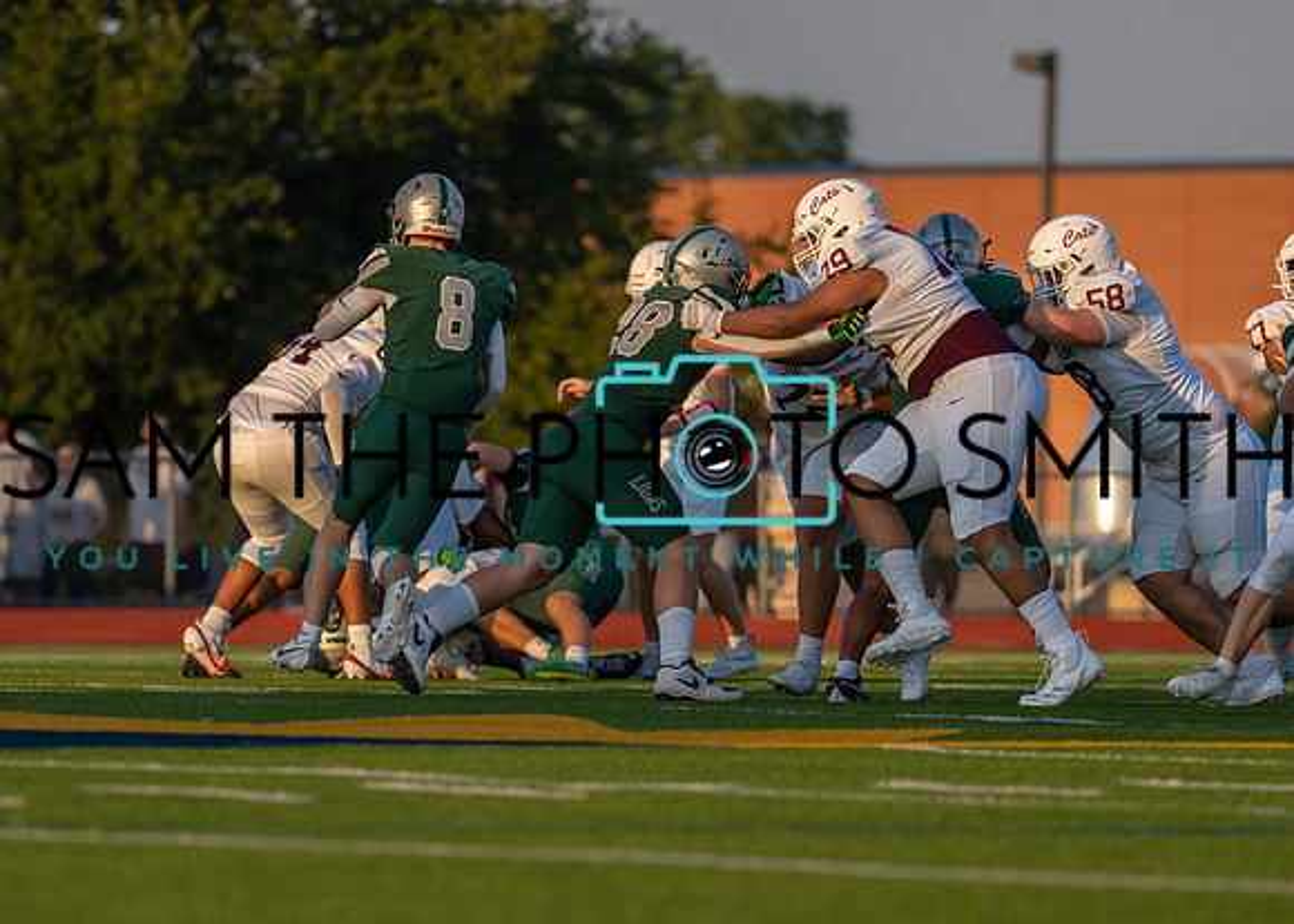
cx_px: 514
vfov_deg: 3.8
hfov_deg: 5.3
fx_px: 13914
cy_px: 561
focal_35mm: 379
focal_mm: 200
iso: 200
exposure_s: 1/2000
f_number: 2.8
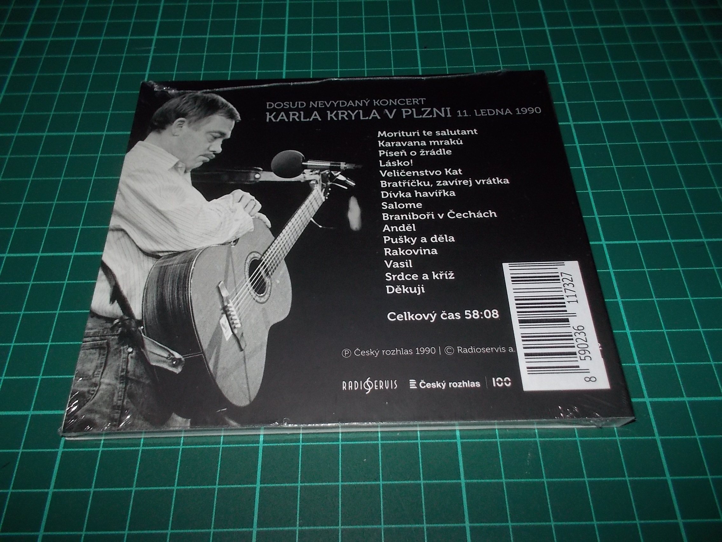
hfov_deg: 61.7
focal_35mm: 29
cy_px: 271
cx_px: 361
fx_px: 605
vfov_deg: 48.2
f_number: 3.3
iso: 200
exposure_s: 1/30
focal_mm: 4.1
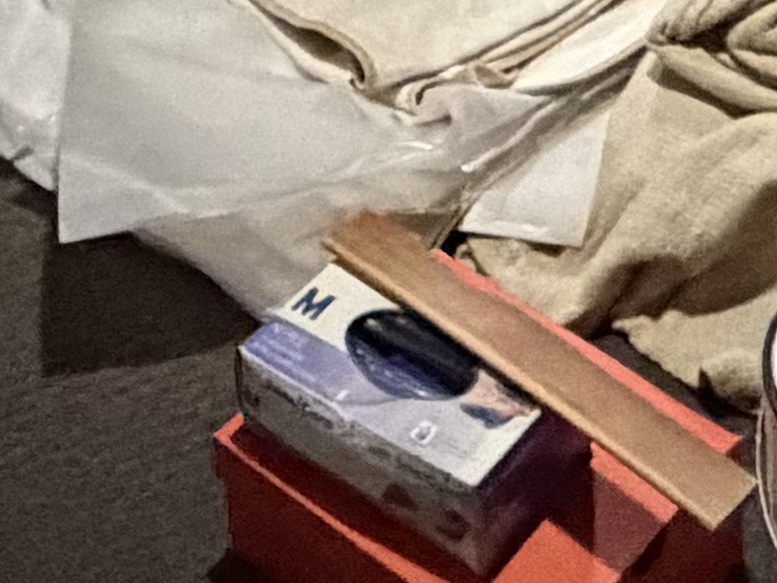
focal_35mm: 95
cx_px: 960
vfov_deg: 12.2
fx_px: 2132
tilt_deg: -17.2
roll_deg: -0.2
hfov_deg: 19.3
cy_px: -833
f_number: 2.2
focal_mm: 2.22
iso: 1250
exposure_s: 1/30
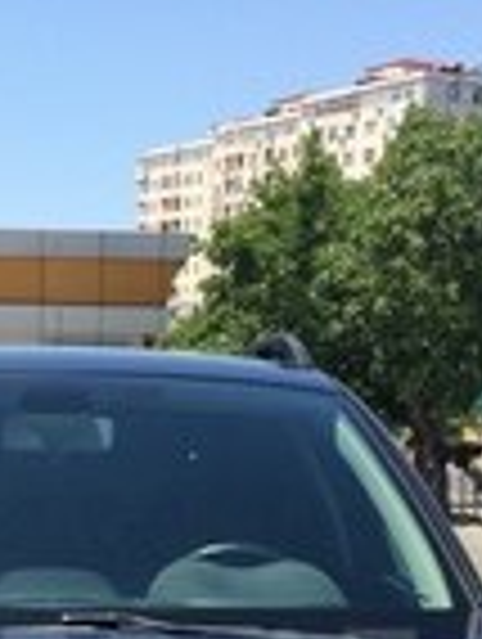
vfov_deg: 18.8
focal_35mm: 101
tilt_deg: -11.8
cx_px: 72
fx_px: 1870
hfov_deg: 14.6
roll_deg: -1.6
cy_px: 680
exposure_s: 1/1520
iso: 32
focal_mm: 4.15
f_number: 2.2
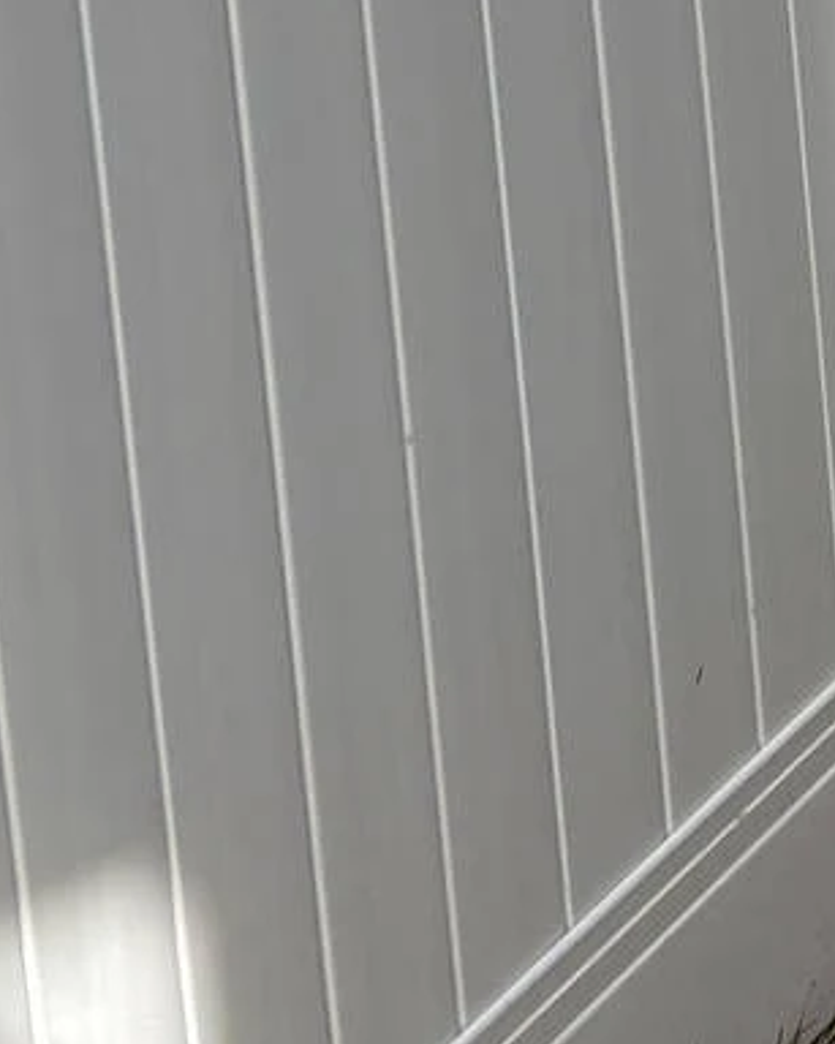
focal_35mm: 127
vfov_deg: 13.4
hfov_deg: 10.7
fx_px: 3925
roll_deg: +1.9
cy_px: -924
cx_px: 1882
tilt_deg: -5.8
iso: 50
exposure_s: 1/3448
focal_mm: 5.96
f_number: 1.6
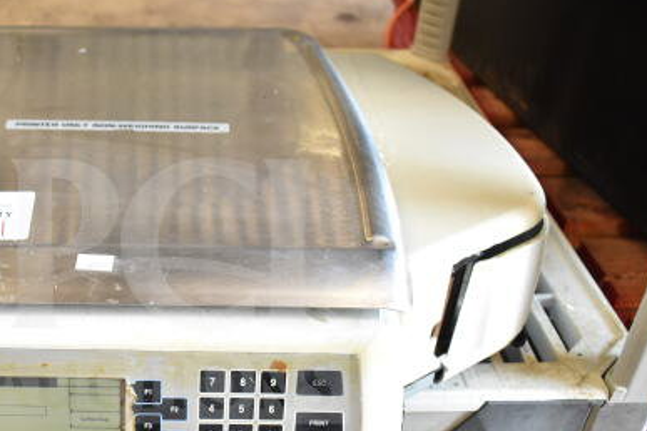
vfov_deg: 25.8
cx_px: 160
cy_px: 292
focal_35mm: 52
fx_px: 934
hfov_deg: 37.2
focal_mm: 22
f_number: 4
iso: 1600
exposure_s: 1/60
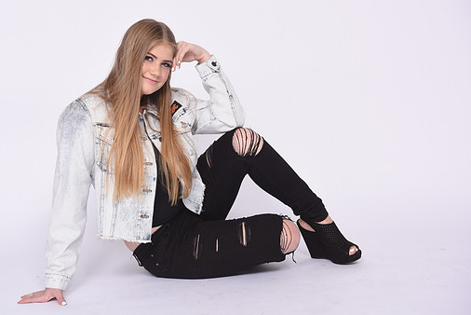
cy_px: 147
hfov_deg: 31.8
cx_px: 206
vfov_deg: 21.6
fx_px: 825
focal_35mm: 63
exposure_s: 1/125
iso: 160
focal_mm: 55
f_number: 9
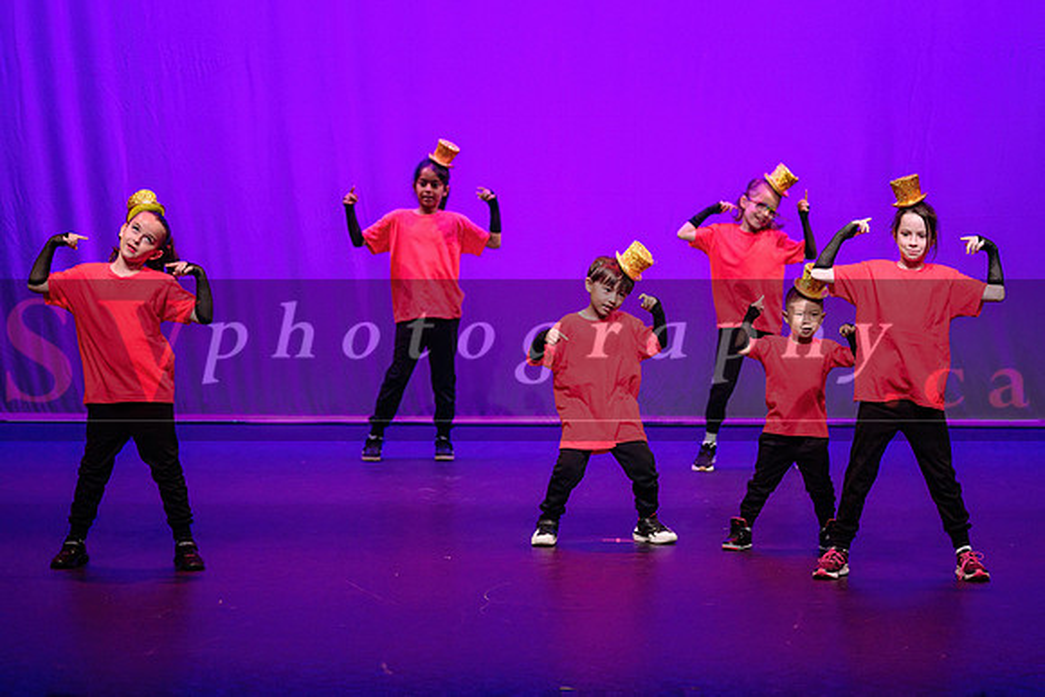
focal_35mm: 161
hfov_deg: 12.7
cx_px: 631
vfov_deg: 8.5
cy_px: 229
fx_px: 4683
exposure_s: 1/400
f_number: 2.8
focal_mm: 120
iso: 1250
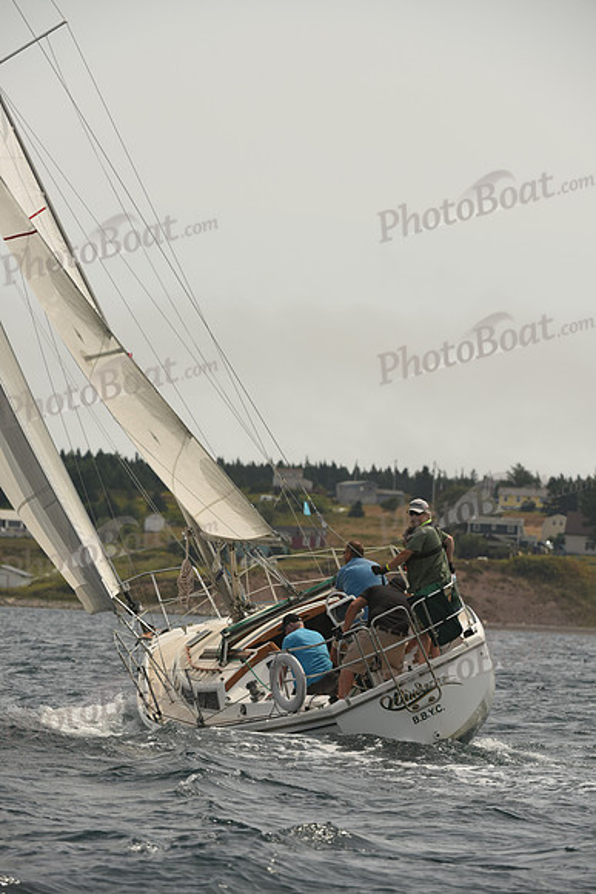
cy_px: 447
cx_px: 298
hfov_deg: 5.3
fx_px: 6452
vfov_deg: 7.9
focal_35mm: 260
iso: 250
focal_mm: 260
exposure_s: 1/1000
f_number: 7.1
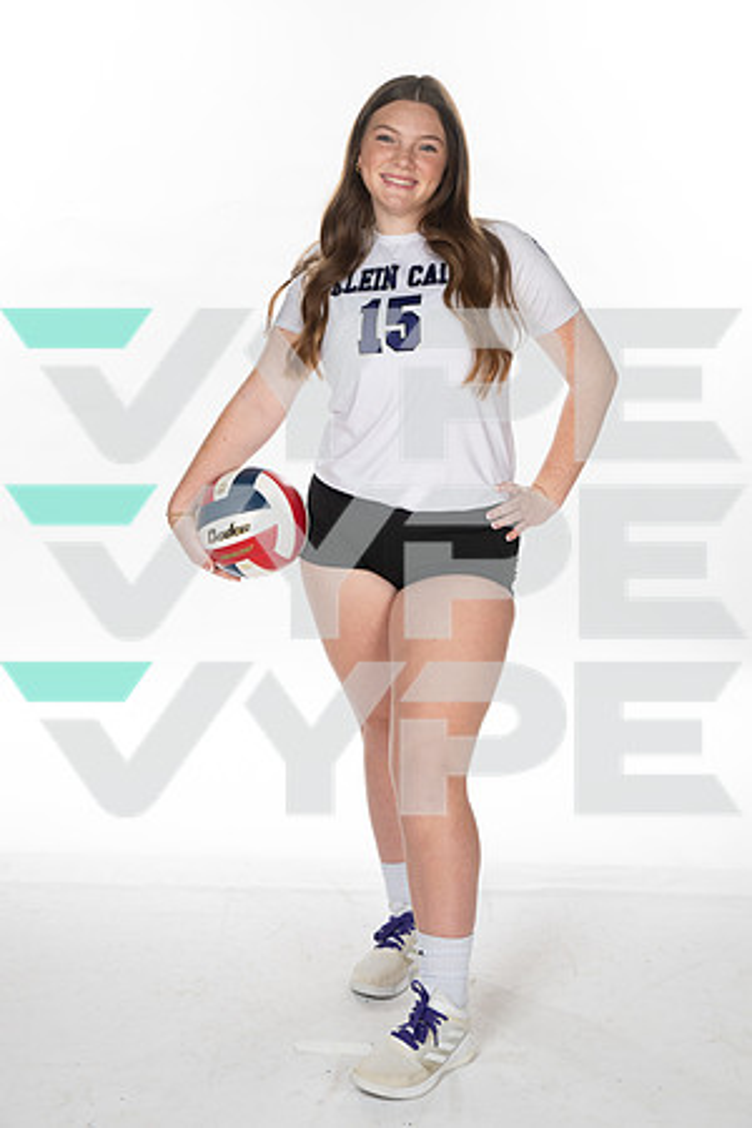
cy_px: 564
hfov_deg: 24.6
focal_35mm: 55
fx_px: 1723
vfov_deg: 36.2
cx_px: 376
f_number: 7.1
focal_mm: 55
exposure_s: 1/320
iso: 800
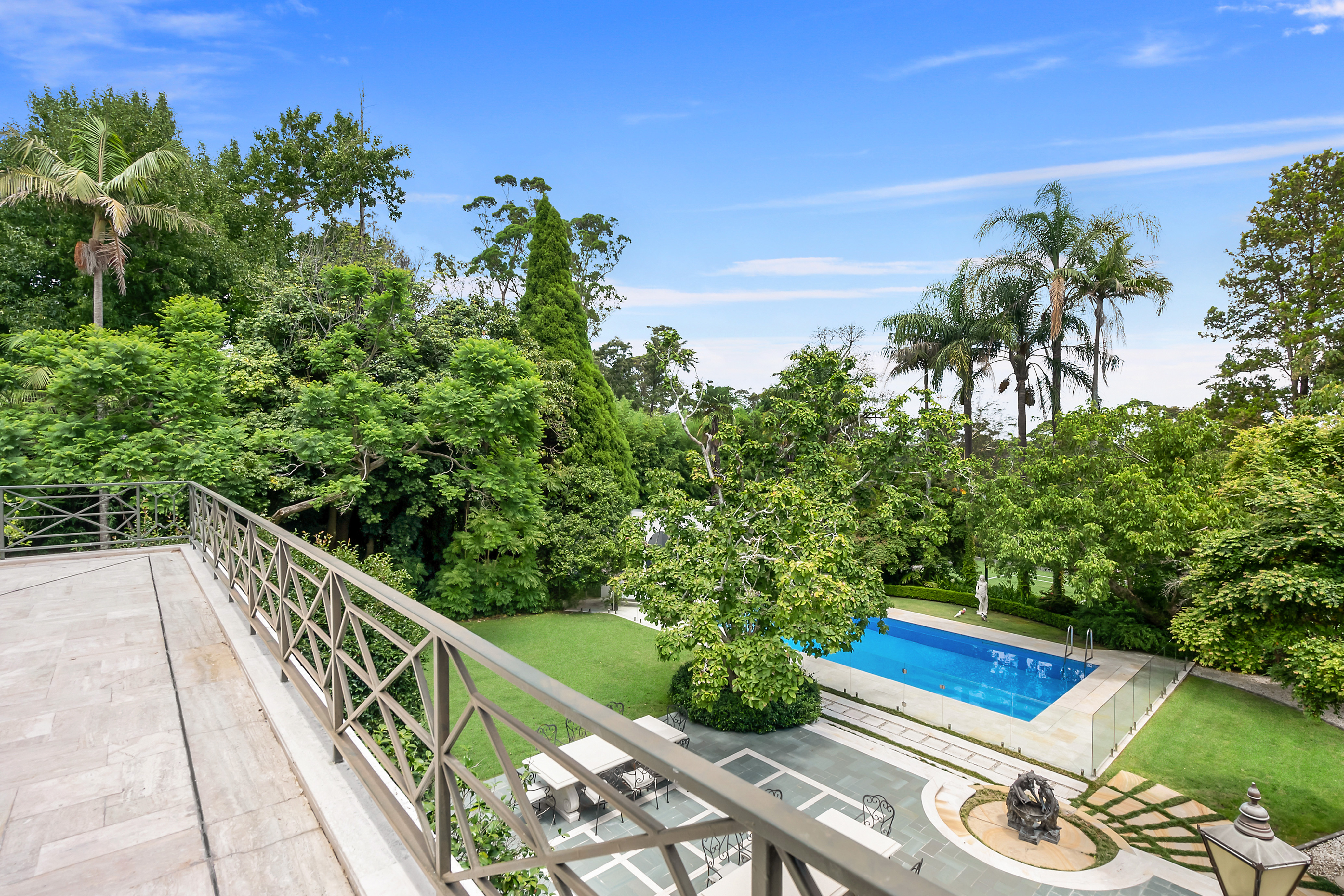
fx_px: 597
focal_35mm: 16
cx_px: 672
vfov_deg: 73.7
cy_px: 448
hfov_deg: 96.7
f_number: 11
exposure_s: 1/40
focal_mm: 16
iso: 100
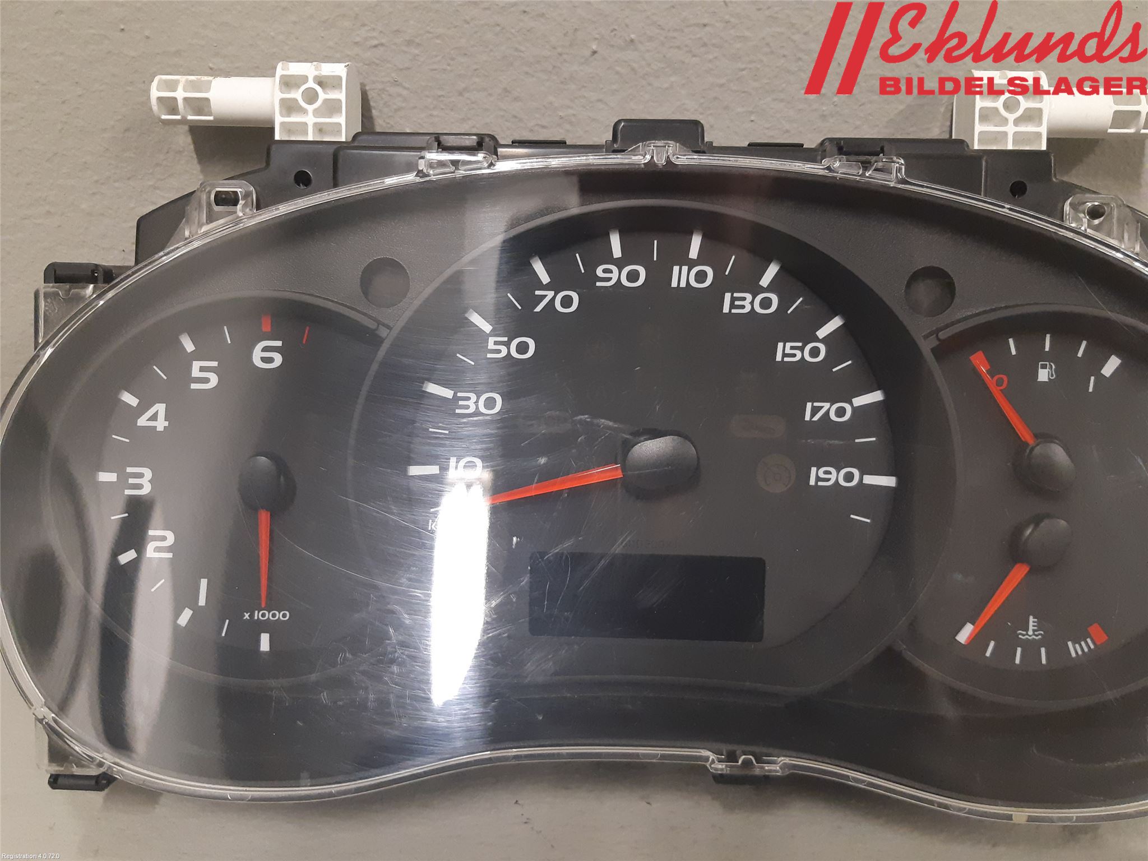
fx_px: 862
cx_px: 574
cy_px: 430
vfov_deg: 53.1
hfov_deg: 67.3
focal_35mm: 26
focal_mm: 3.93
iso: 250
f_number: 1.7
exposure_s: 1/50
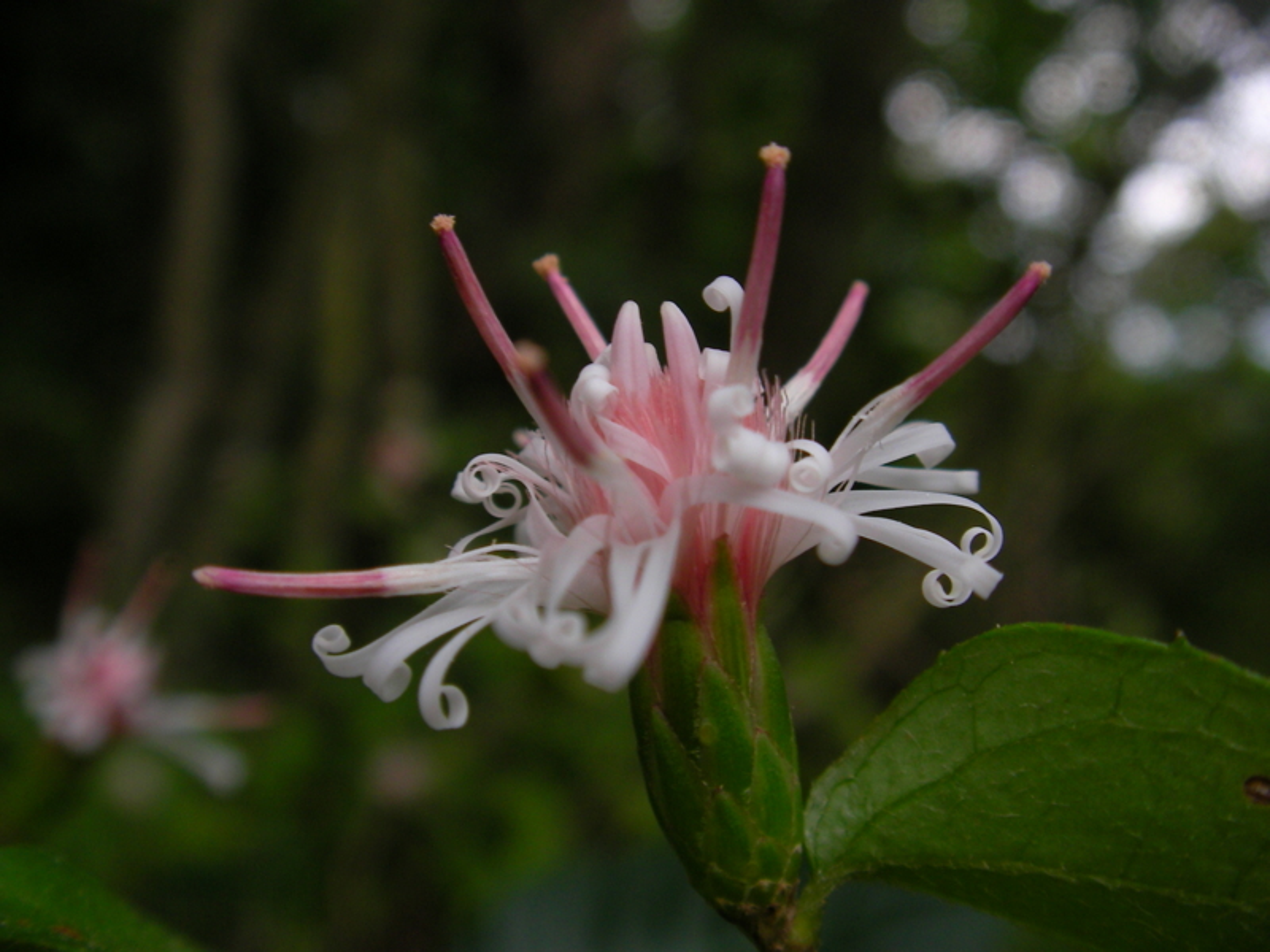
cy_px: 476
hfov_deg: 45.8
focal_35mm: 41
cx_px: 635
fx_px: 1504
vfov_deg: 35.1
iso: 50
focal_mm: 6.3
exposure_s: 1/90.3
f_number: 3.5
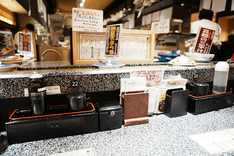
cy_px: 78
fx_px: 156
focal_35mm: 24
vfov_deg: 53.1
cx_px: 117
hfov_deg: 73.7
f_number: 2.8
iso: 125
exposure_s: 1/15
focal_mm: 24
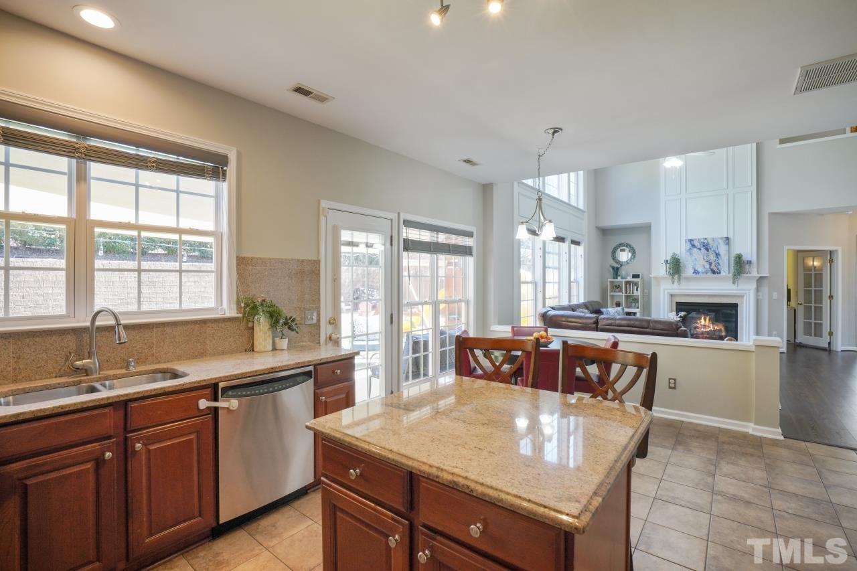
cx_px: 428
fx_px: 381
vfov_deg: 73.7
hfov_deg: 96.7
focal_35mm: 16
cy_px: 286
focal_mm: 16
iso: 500
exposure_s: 1/30
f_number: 9
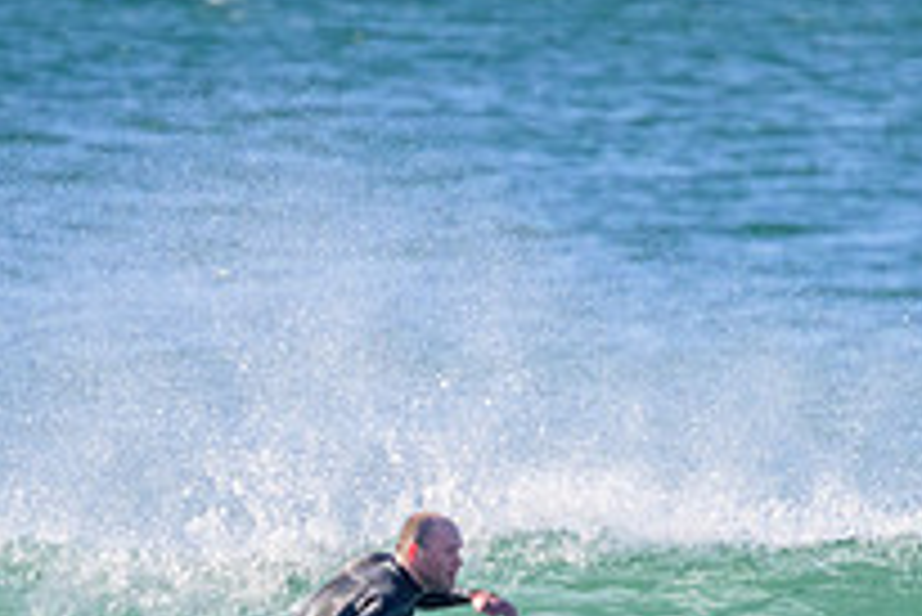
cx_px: 400
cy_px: 807
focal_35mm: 2263
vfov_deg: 0.6
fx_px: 57997
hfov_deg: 0.9
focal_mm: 800
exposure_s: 1/2000
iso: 2000
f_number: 11
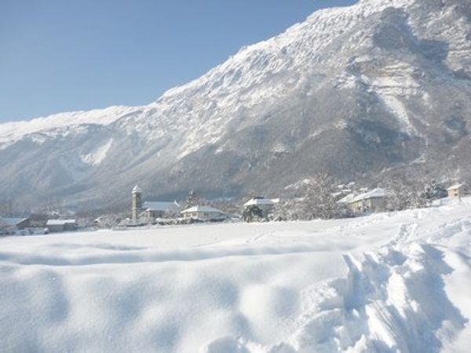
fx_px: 449
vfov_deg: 42.9
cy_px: 176
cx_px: 236
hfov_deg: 55.4
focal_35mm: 33
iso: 100
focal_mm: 5.5
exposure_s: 1/200
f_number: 8
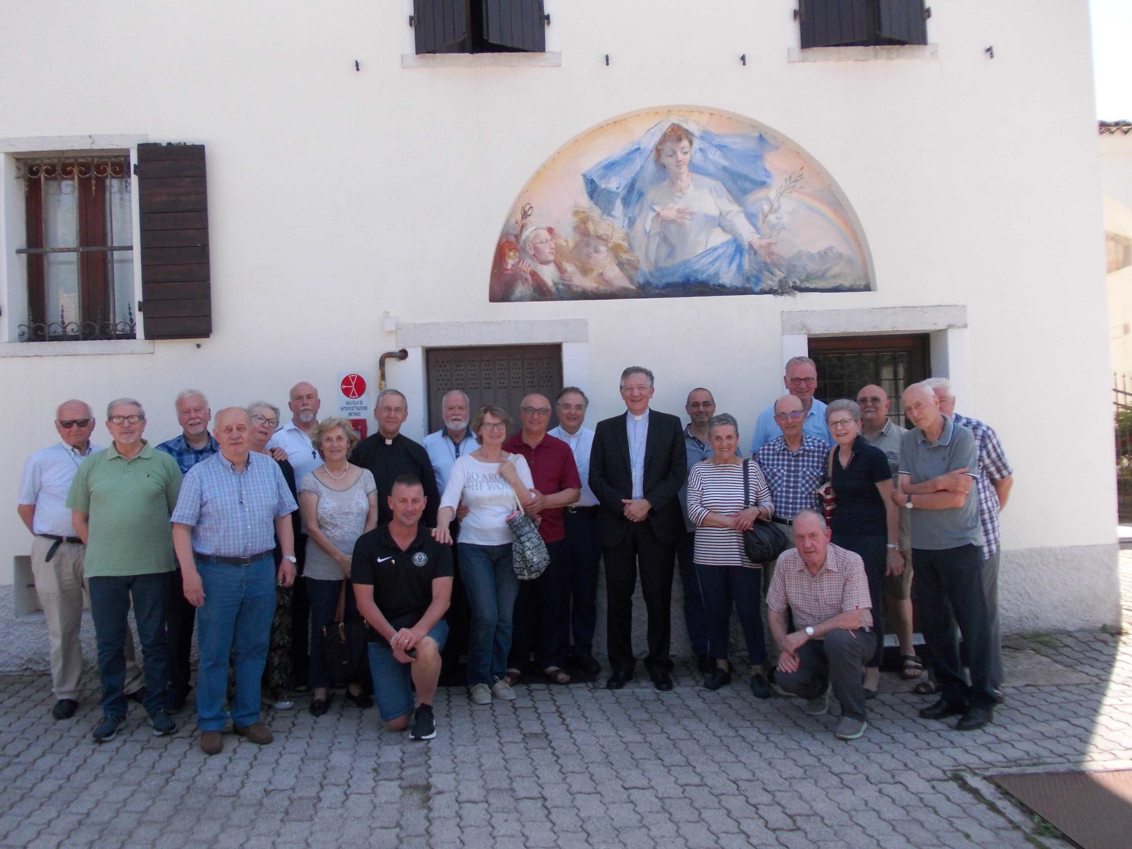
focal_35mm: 28
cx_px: 566
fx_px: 916
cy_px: 424
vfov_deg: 49.7
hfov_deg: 63.4
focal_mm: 4
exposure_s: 1/125
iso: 80
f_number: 5.4
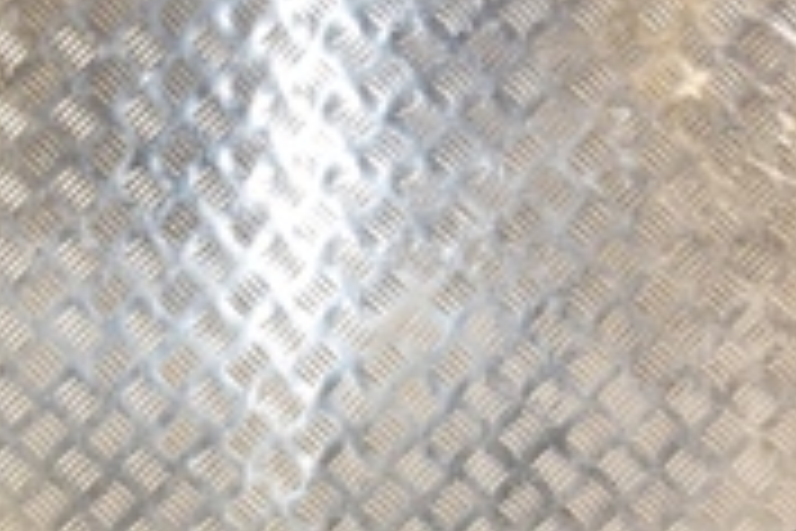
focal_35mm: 114
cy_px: 446
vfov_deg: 12.0
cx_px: 351
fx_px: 2516
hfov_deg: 18.0
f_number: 7.1
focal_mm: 21
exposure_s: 1/200
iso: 800
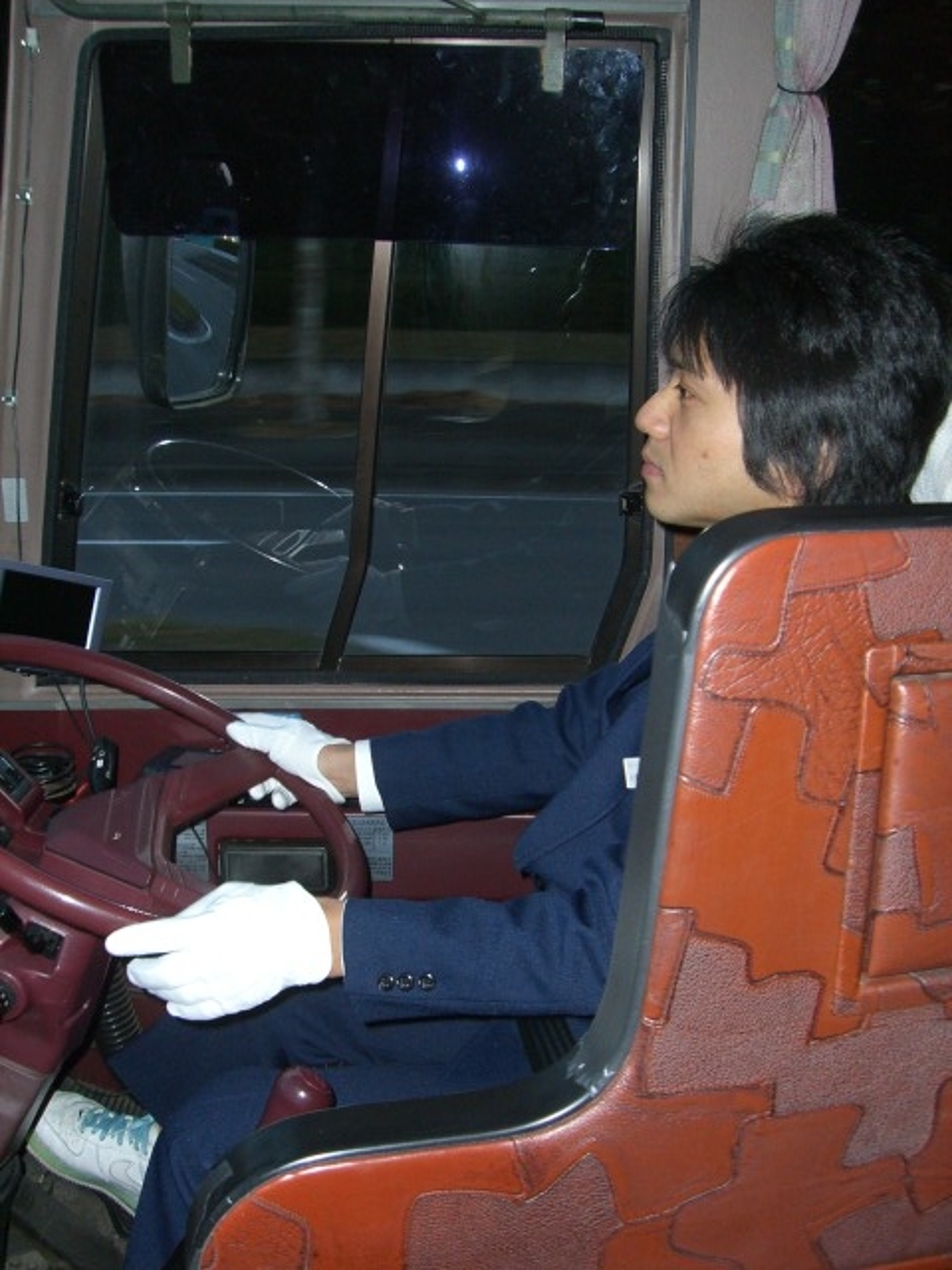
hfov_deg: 37.7
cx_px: 476
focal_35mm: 38
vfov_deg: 49.0
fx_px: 1393
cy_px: 635
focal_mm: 6.2
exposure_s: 1/60
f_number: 2.7
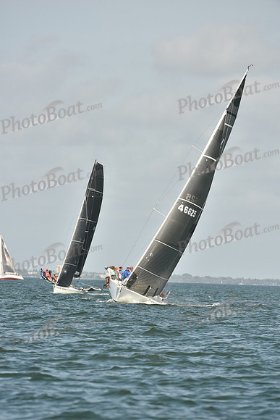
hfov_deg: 3.4
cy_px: 210
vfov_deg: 5.2
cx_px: 140
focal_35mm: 400
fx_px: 4664
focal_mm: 400
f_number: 8
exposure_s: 1/1250
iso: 400
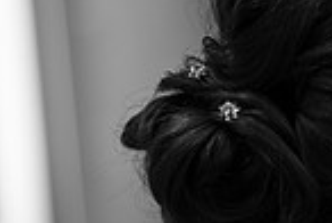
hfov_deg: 2.6
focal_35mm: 792
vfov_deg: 1.7
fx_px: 7319
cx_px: 657
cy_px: 140
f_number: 2.8
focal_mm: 200
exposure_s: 1/320
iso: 400
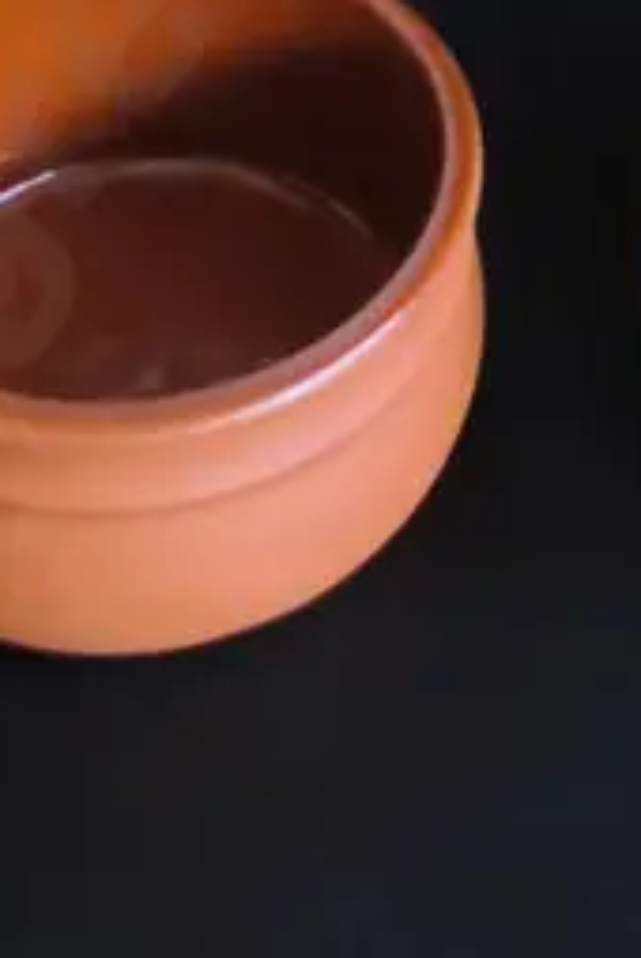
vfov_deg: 16.0
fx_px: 3010
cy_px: -637
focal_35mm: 113
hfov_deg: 12.0
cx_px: 626
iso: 80
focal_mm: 2.87
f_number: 2
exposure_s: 1/100
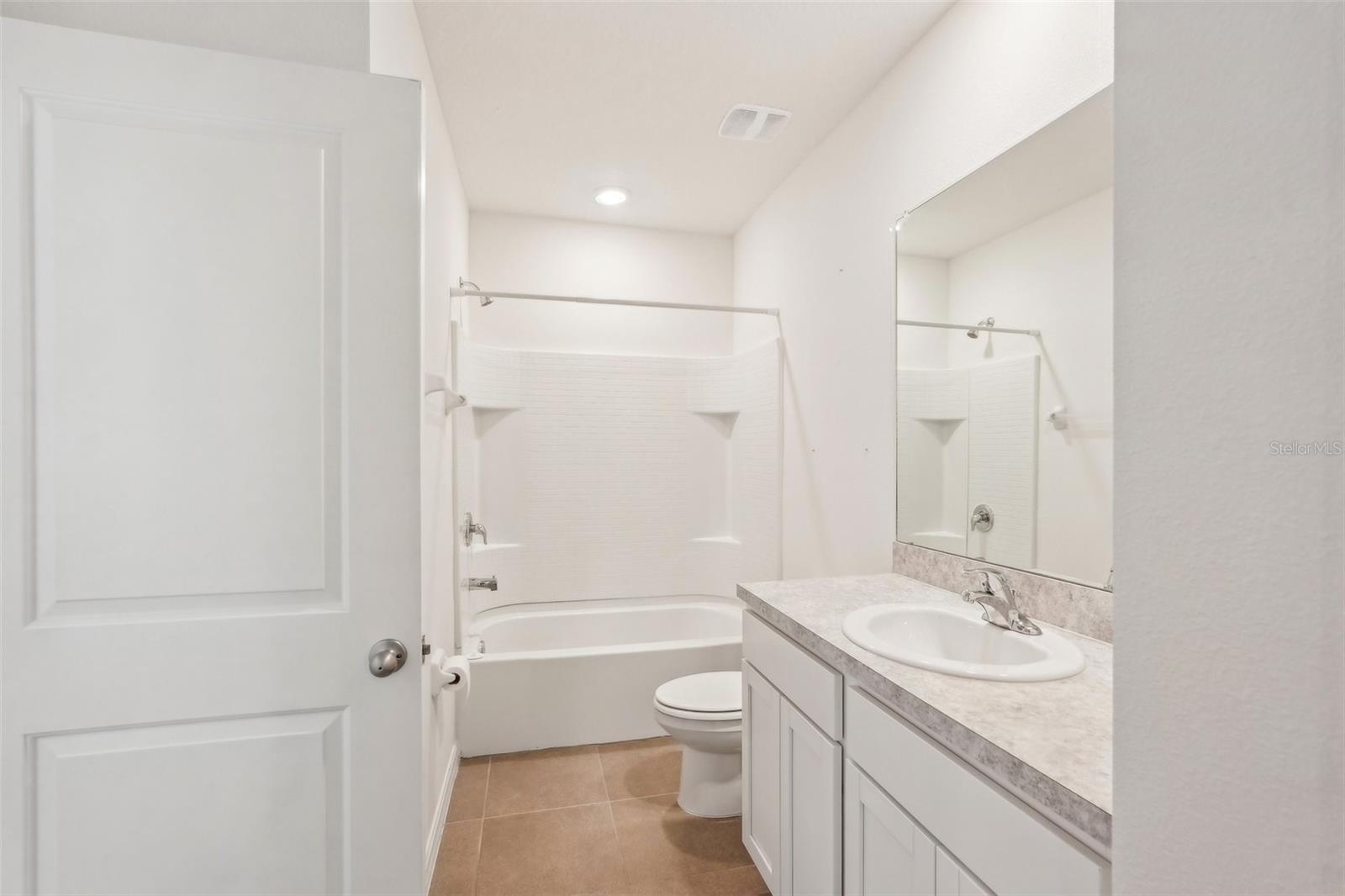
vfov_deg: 73.7
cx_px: 672
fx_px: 598
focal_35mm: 16
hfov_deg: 96.7
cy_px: 448
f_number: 8
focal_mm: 16
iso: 400
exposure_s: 1/8
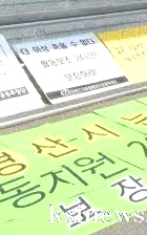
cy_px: -16
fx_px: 526
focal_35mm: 82
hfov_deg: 15.9
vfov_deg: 23.8
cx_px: 66
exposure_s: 1/200
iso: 1000
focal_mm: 24
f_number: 25
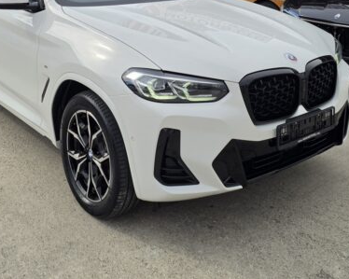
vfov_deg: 29.4
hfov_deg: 38.8
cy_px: 2
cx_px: 167
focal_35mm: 48
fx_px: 496
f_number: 1.7
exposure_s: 1/3798
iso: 80
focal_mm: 6.25
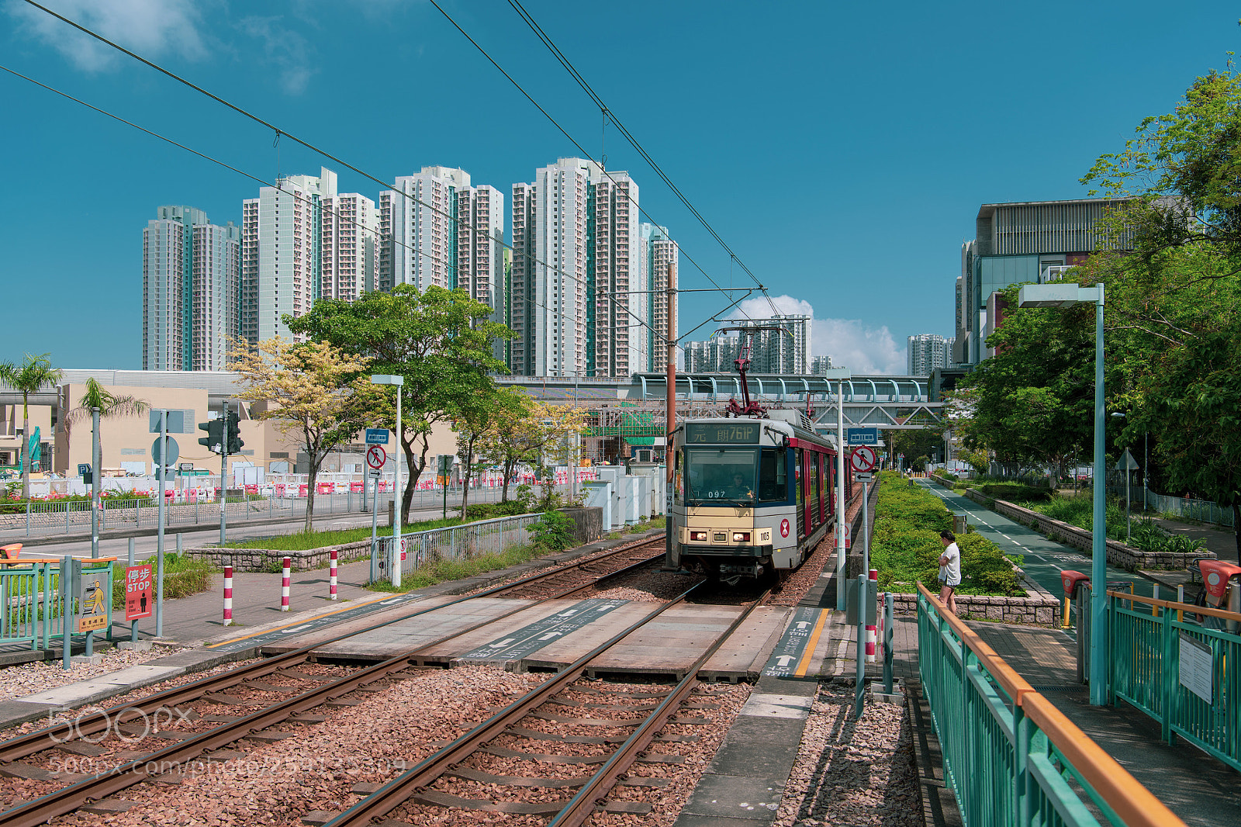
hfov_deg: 60.3
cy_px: 414
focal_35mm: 31
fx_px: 1068
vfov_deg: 42.3
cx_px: 620
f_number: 5.6
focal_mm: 31
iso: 64
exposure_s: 1/640
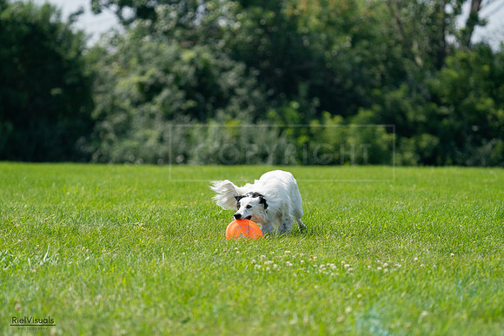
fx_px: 4198
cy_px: 168
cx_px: 244
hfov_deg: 6.9
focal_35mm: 300
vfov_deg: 4.6
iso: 1000
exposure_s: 1/4000
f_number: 5.6
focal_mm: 284
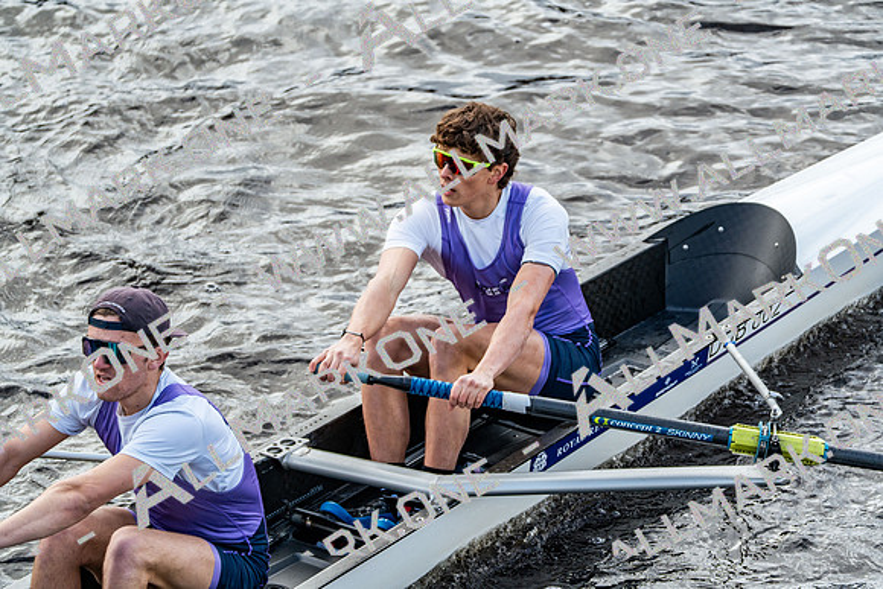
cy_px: 294
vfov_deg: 2.9
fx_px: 11530
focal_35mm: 470
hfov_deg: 4.4
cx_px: 442
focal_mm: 470
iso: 1000
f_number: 6.3
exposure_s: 1/1250
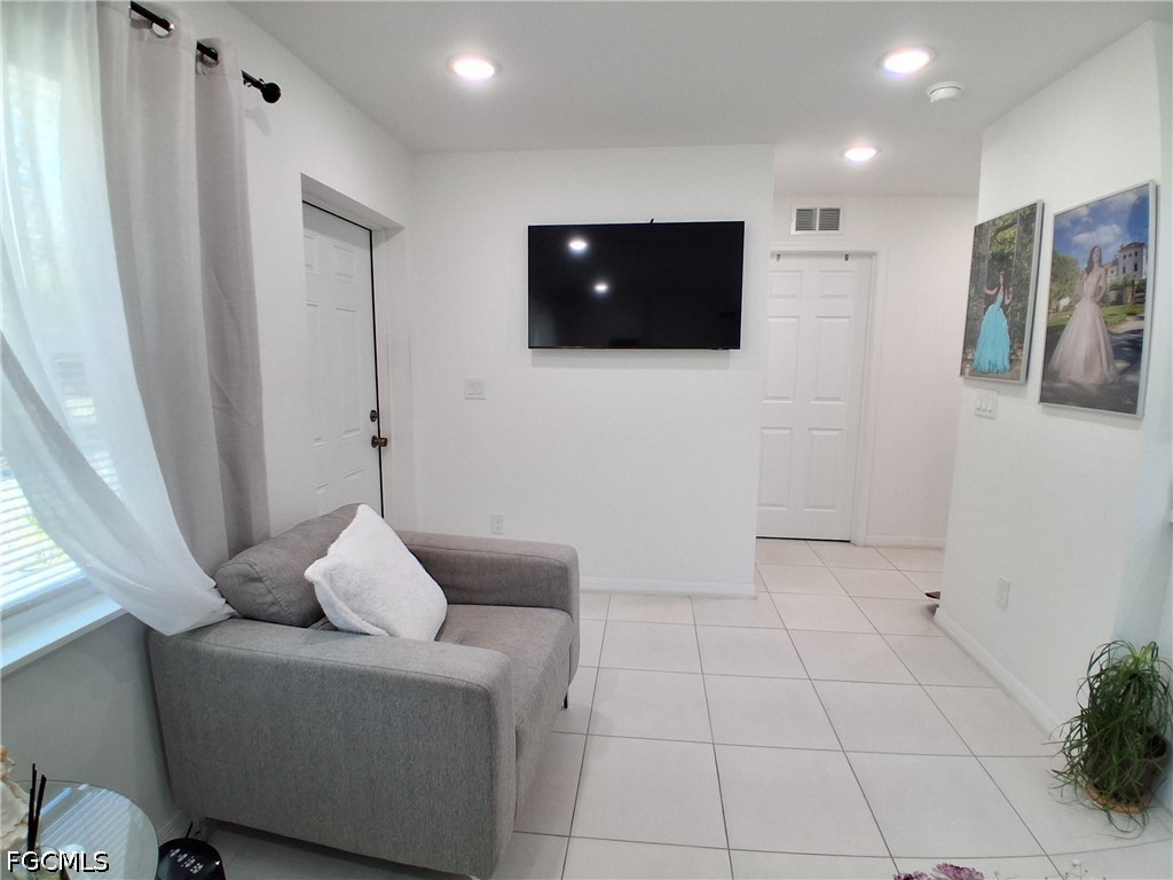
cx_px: 586
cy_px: 440
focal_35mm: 17
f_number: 2.2
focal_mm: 1.4
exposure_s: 1/120
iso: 160
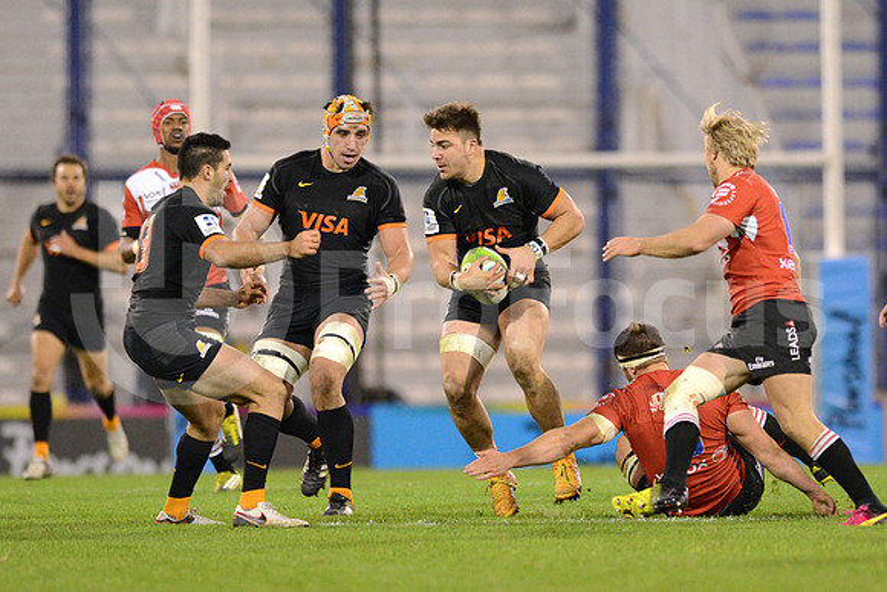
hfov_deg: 6.9
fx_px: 7393
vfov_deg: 4.6
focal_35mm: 300
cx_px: 444
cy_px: 296
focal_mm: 300
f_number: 2.8
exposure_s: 1/1250
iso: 4500
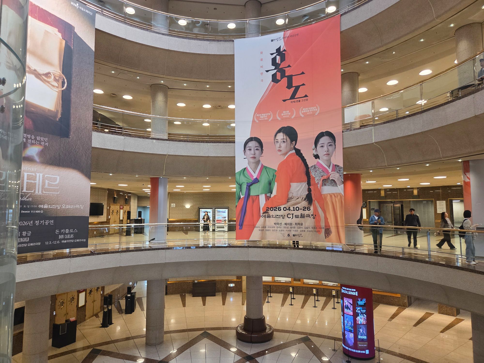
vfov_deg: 58.9
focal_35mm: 23
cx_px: 242
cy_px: 182
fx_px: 322
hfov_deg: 73.9
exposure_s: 1/120
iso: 320
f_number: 1.8
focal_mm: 5.4
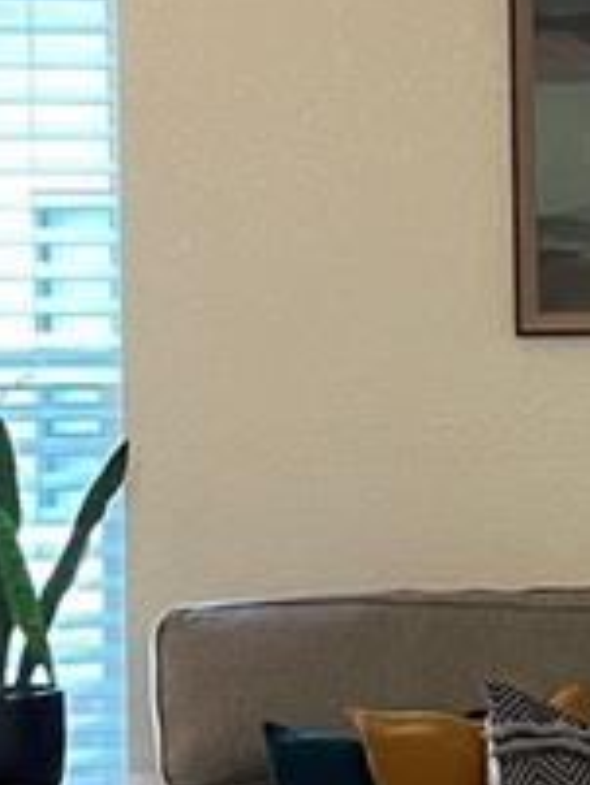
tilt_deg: -1.2
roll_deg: +0.6
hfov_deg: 8.5
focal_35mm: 149
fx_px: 3383
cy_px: 258
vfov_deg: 13.2
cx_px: 1711
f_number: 1.6
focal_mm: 5.1
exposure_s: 1/60
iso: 200
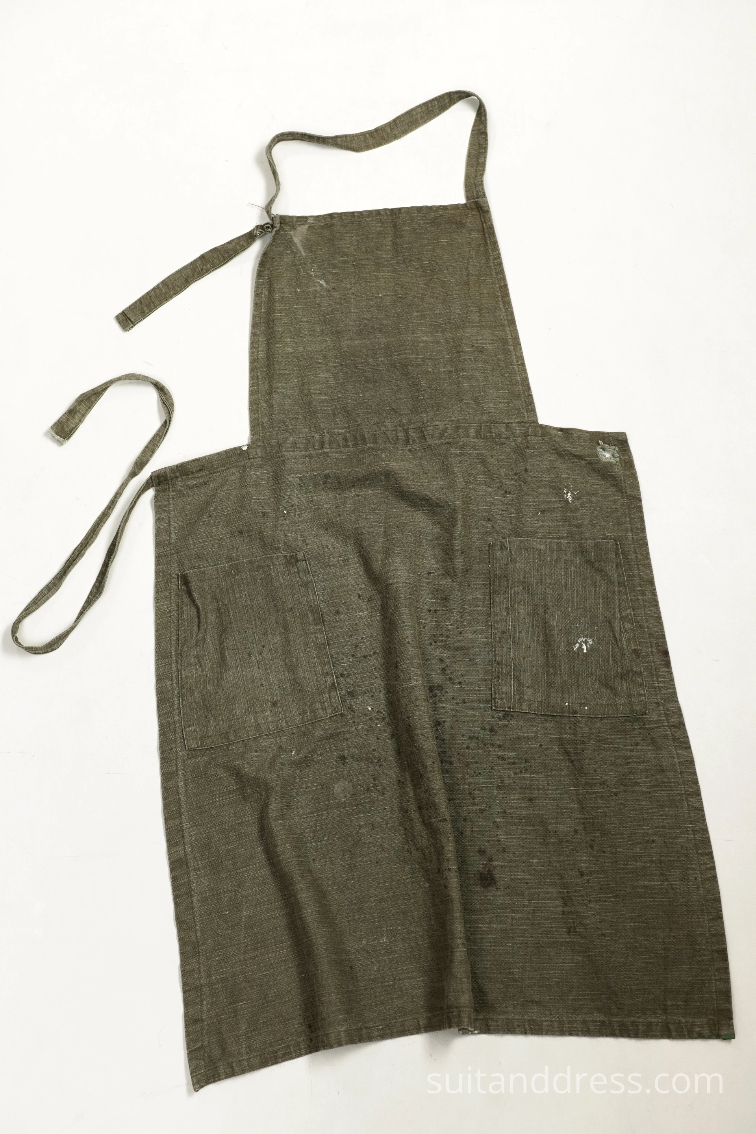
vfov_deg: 41.1
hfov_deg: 28.1
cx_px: 378
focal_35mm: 48
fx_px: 1512
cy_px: 567
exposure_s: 1/100
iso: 400
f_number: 4
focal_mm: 32
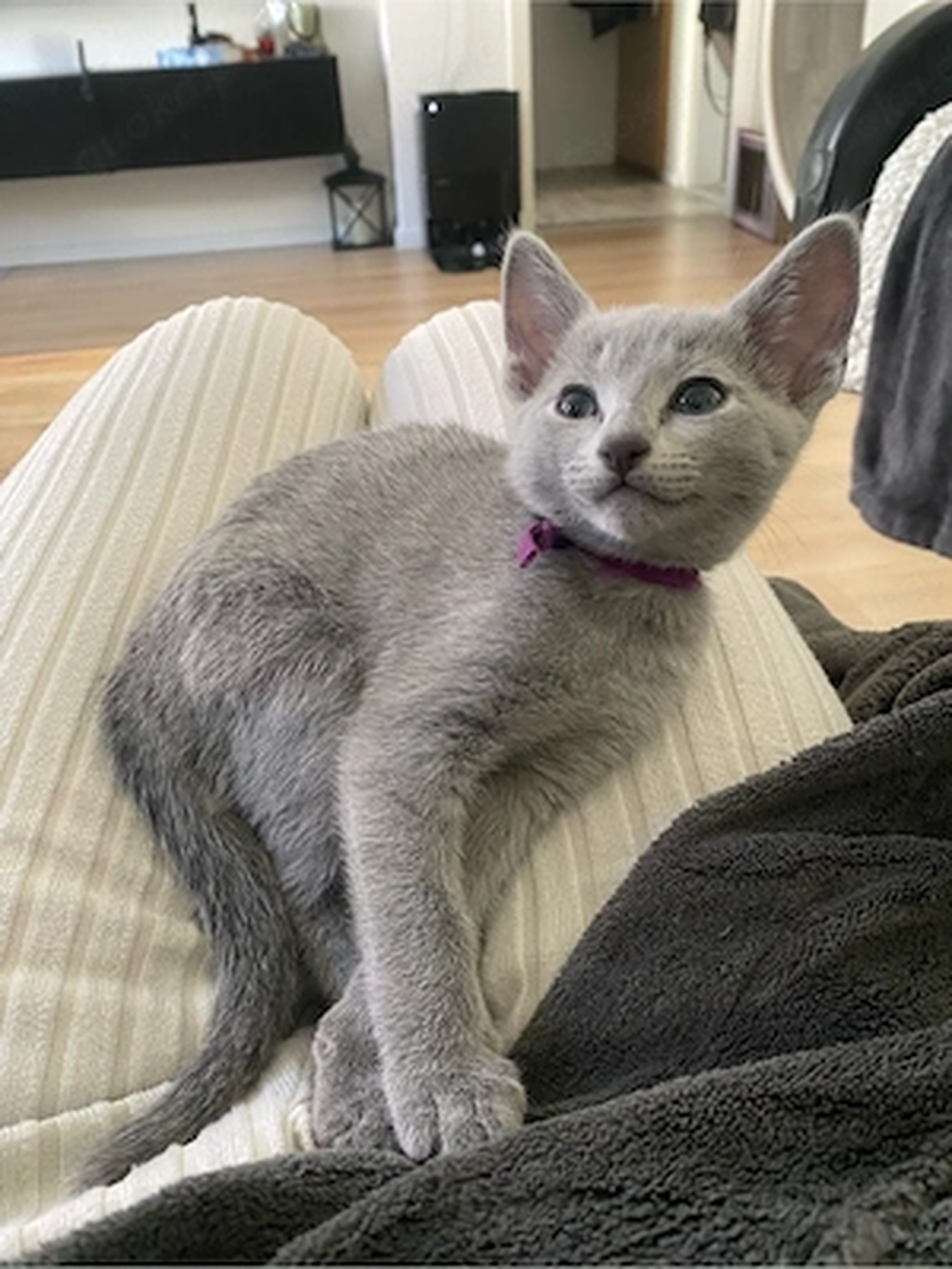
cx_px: 476
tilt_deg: -30.9
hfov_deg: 53.1
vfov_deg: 67.3
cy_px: 634
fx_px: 953
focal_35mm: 26
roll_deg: +2.8
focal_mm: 4.25
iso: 500
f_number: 1.8
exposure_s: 1/56
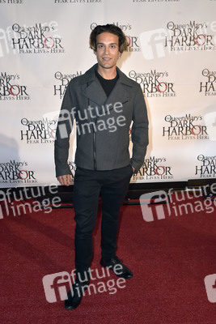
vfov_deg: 55.8
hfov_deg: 38.9
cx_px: 108
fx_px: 306
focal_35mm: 34
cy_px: 162
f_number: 5.6
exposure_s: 1/250
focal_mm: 34
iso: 400
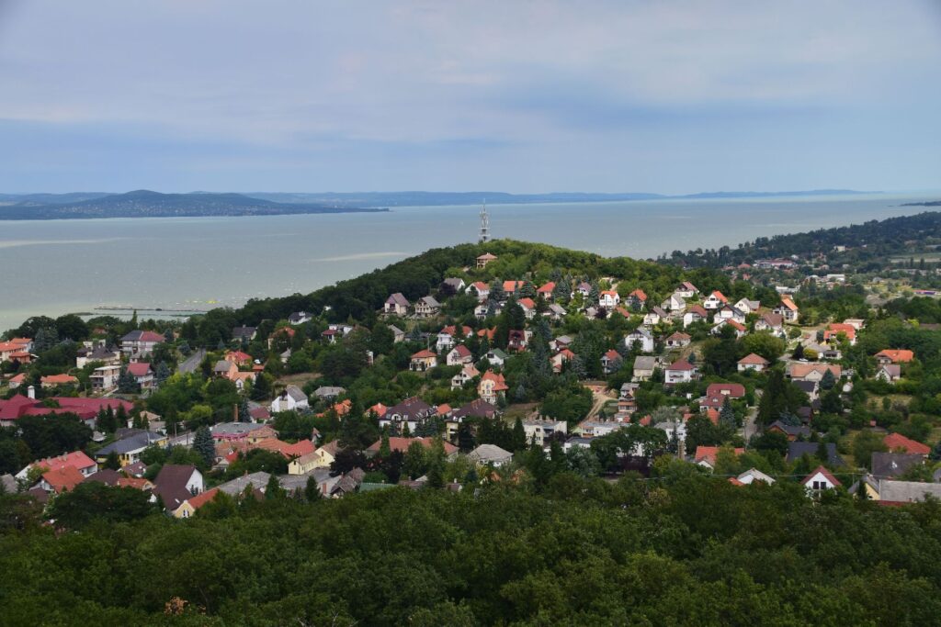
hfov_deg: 35.0
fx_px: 1490
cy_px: 314
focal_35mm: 57
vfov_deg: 23.8
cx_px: 470
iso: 125
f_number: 8
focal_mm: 38
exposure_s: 1/640
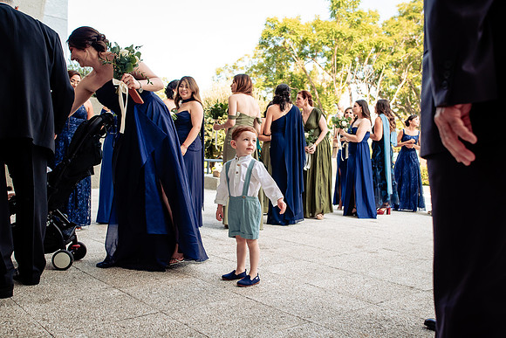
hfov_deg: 54.4
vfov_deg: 37.9
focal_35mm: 35
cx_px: 253
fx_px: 492
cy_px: 169
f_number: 5
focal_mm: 35
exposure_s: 1/640
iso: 800
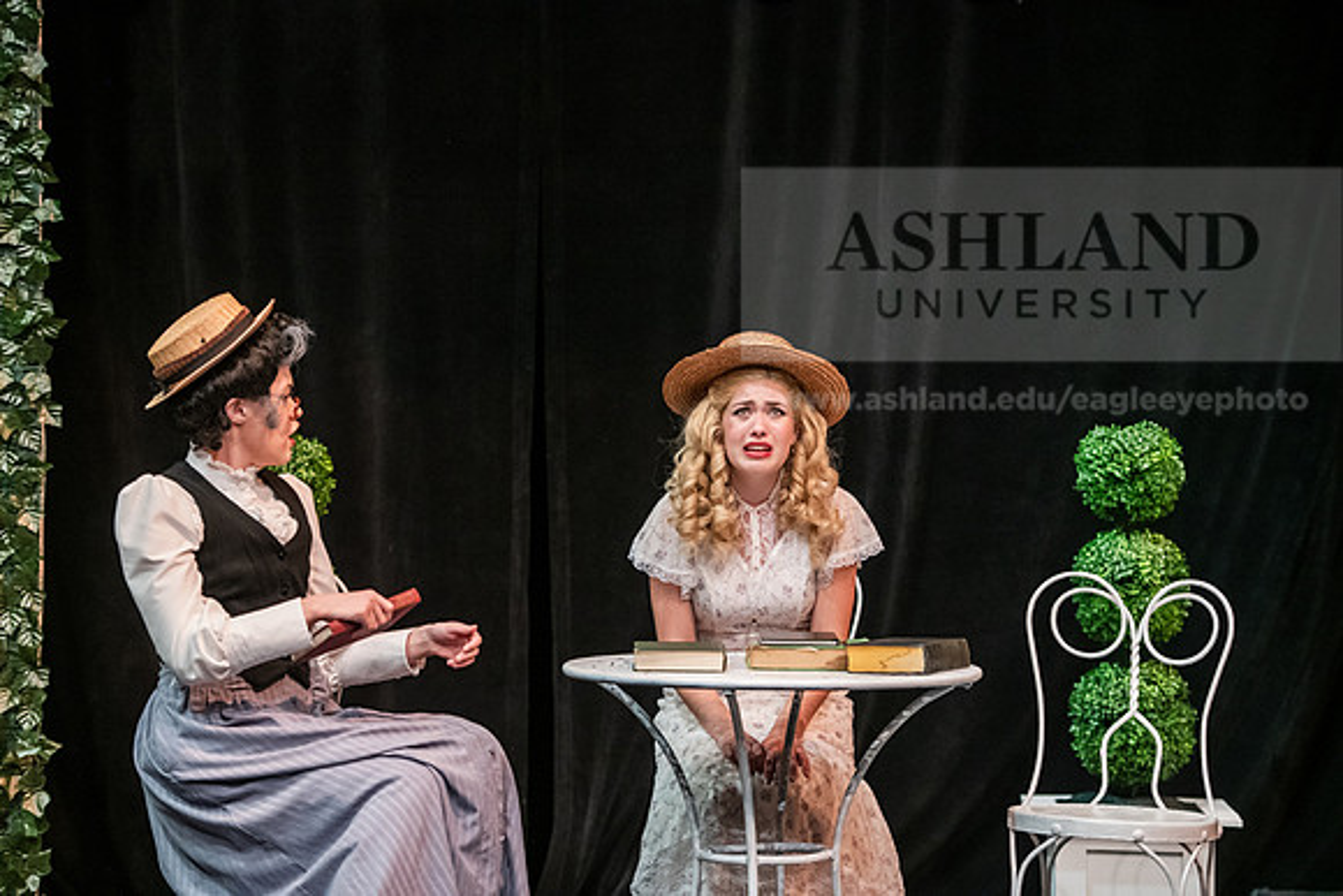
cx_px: 672
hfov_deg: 18.6
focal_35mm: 110
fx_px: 4104
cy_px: 448
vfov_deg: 12.5
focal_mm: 110
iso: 3200
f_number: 3.2
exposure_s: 1/200
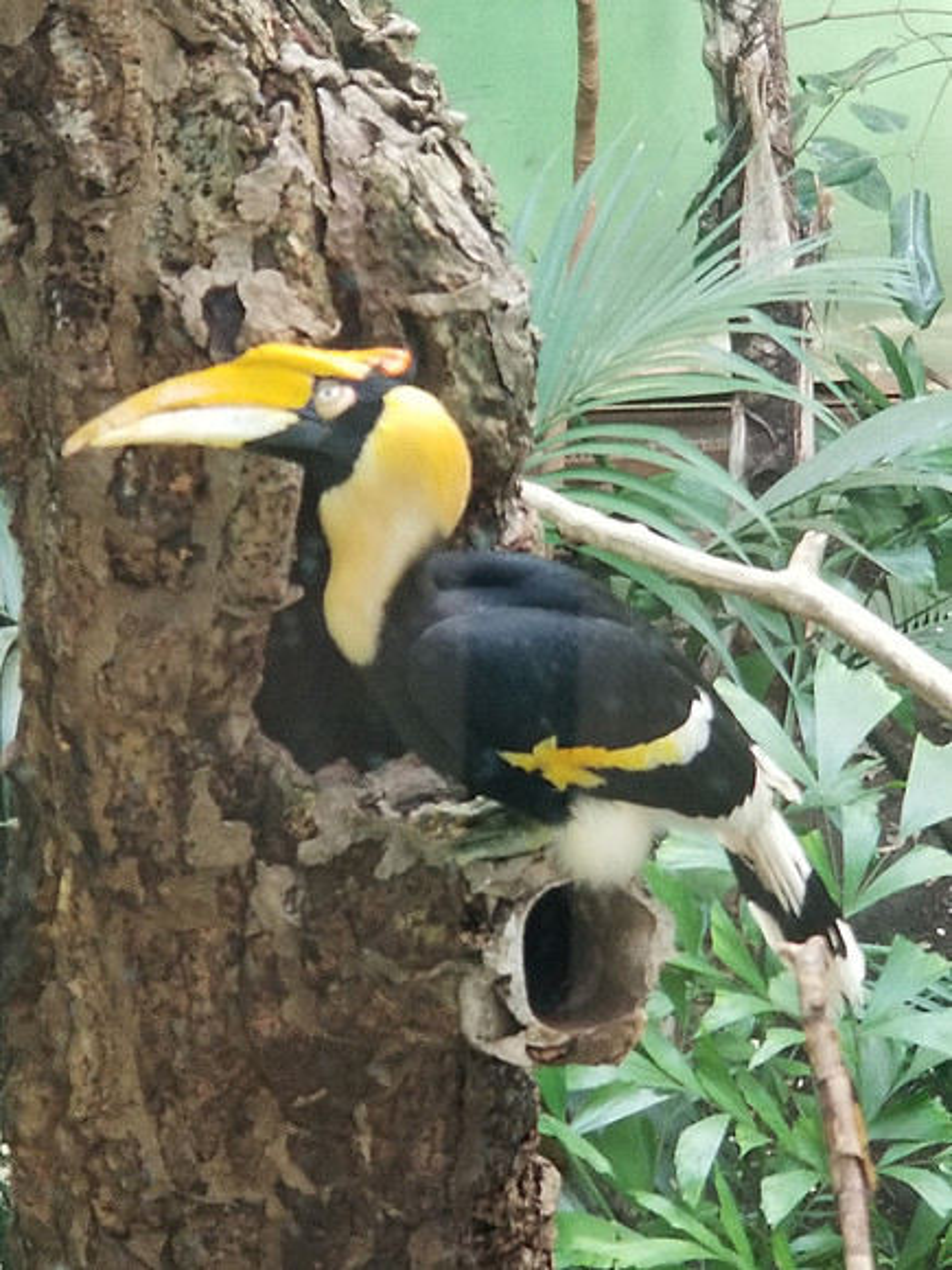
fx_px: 1907
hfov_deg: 28.0
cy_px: 635
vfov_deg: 36.8
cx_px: 476
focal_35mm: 52
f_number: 2.4
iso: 160
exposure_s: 1/30
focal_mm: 6
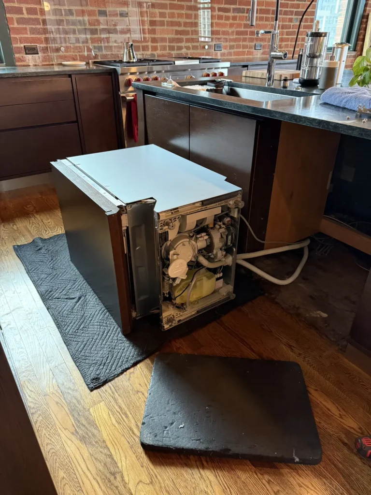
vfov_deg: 71.6
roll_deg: -0.3
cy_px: 248
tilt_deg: -31.1
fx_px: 343
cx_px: 186
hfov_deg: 56.8
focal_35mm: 24
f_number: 1.78
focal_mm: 6.76
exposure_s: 1/60
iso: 640
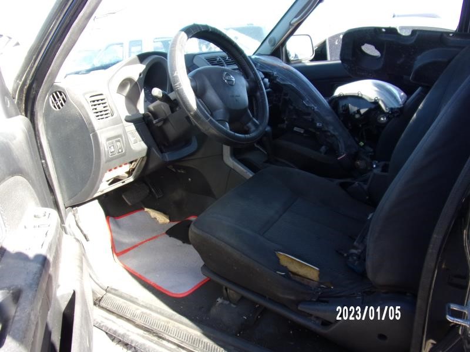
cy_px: 176
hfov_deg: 71.6
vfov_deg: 56.8
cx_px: 235
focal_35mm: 24
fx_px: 326
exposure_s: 1/85
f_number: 3.3
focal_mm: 4.3
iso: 80
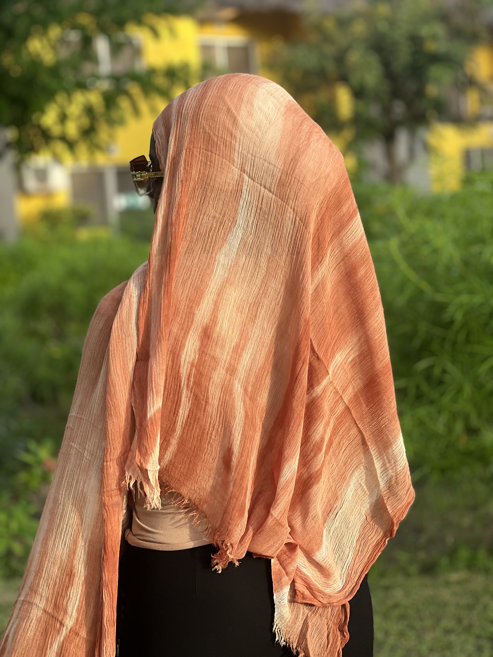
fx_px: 1462
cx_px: 246
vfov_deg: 25.3
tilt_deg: -3.4
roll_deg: +4.9
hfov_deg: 19.1
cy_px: 328
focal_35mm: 77
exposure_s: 1/121
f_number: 2.8
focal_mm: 9
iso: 32
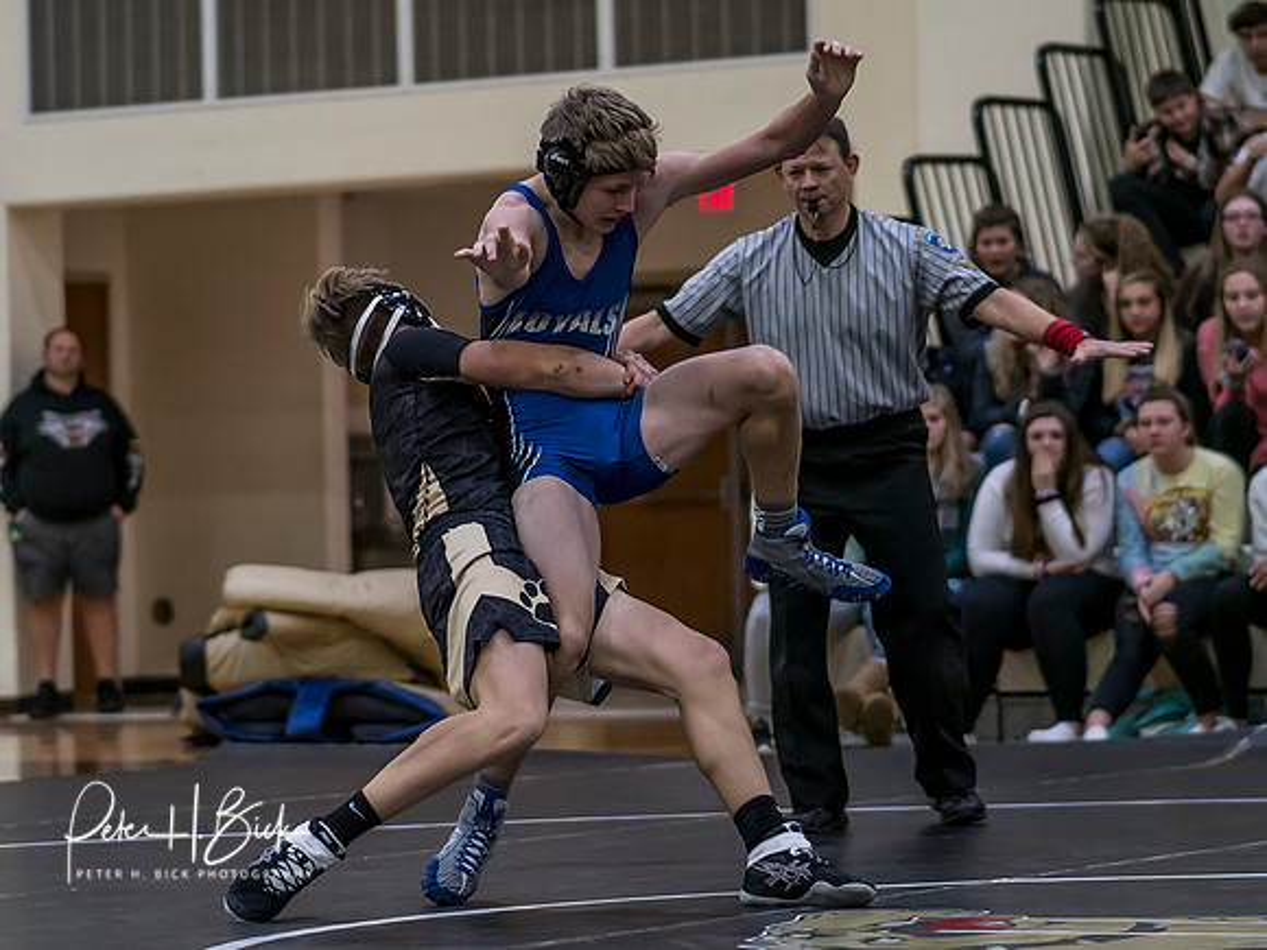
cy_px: 456
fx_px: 5469
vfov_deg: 9.9
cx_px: 570
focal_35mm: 149
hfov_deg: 13.2
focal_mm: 45
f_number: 1.2
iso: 1000
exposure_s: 1/1250
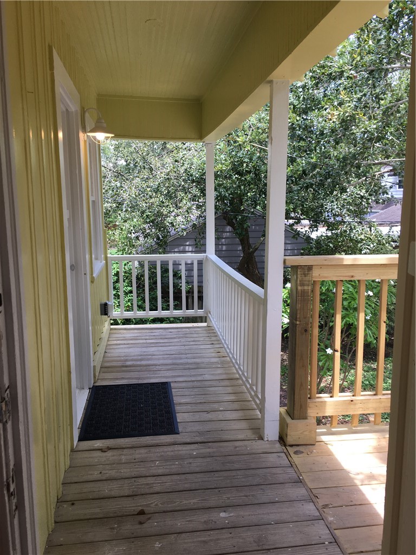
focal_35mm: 29
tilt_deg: -10.1
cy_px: 278
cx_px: 208
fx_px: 465
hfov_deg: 48.2
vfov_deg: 61.7
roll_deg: +0.6
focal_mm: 4.15
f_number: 2.2
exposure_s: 1/120
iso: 25
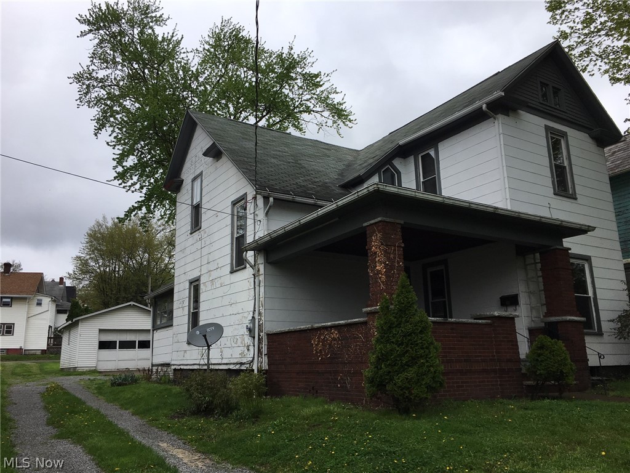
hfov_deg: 61.7
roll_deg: +1.1
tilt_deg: +13.9
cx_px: 315
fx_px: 528
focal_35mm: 29
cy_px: 236
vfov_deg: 48.2
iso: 25
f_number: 2.2
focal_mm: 4.15
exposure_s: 1/905
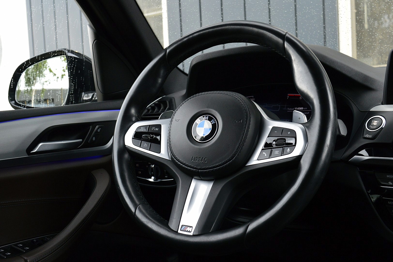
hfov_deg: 53.2
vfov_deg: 36.8
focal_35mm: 36
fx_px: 393
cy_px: 131
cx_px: 196
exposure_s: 1/60
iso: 800
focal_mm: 24
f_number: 7.1
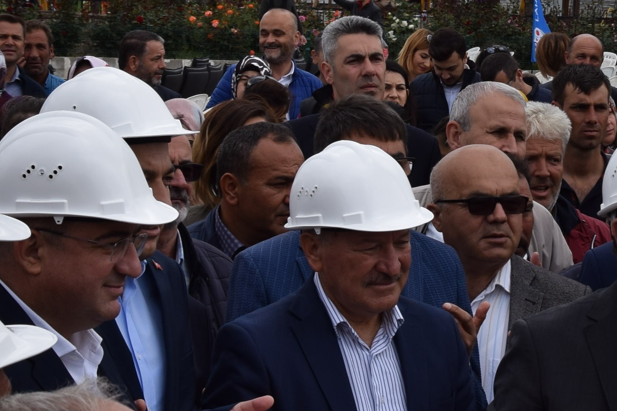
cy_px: 31
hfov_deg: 13.7
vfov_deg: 9.2
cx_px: 619
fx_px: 2536
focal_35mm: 148
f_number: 9
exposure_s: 1/320
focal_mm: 26
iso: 100
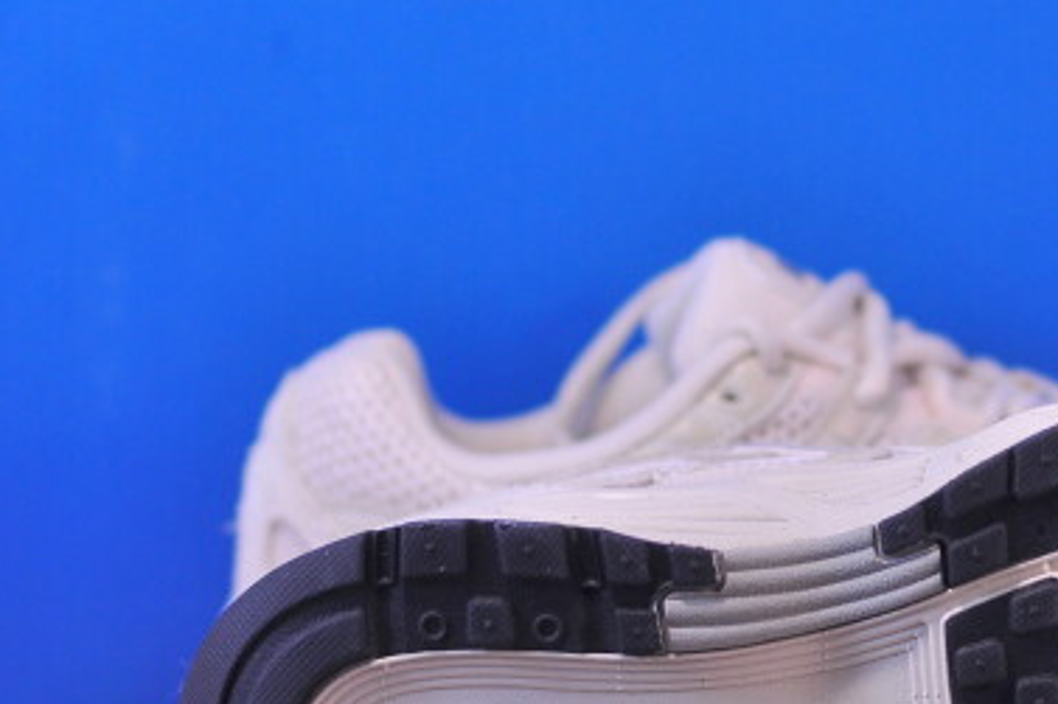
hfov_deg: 12.8
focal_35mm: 159
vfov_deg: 8.6
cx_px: 918
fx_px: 4671
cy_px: 360
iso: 250
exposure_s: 1/320
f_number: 2.5
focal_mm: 50
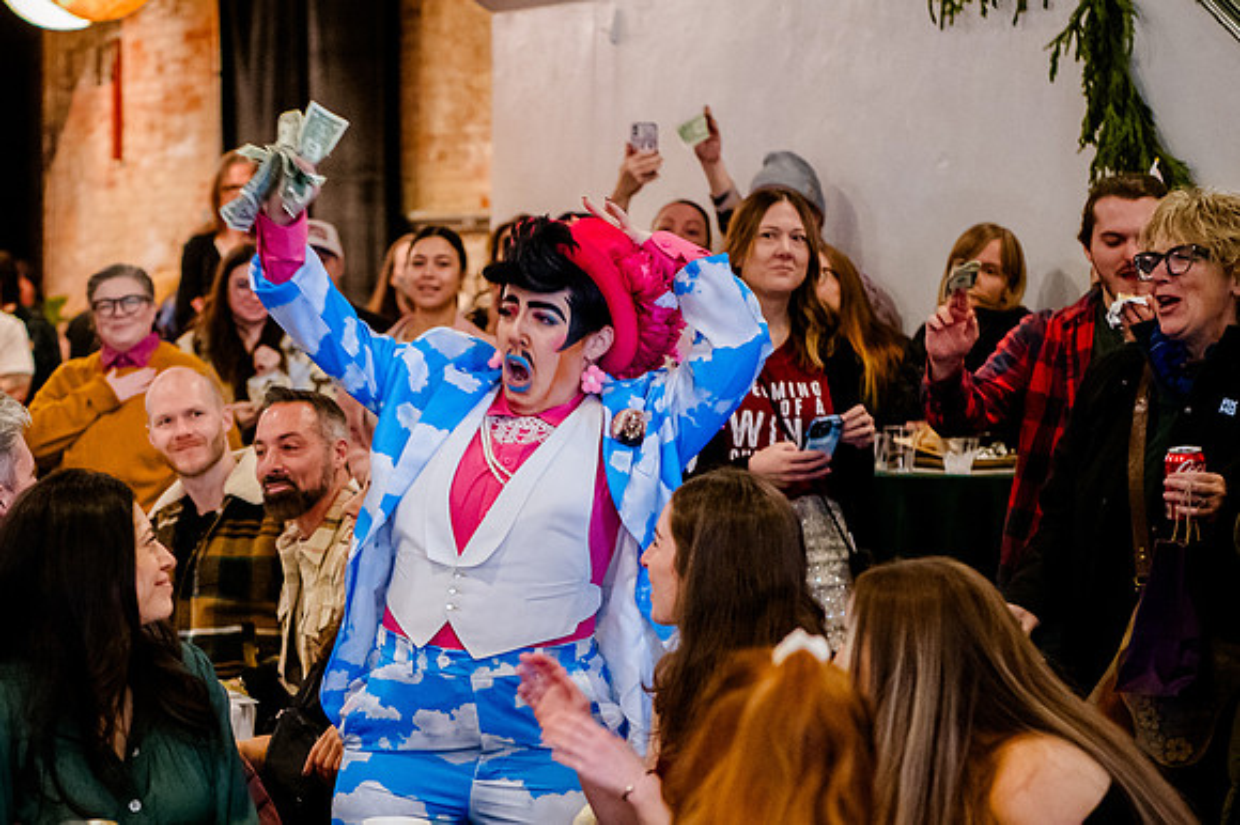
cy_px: 540
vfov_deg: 12.2
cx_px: 349
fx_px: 3870
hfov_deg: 18.1
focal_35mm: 112
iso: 6400
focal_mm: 70
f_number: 2.8
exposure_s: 1/80
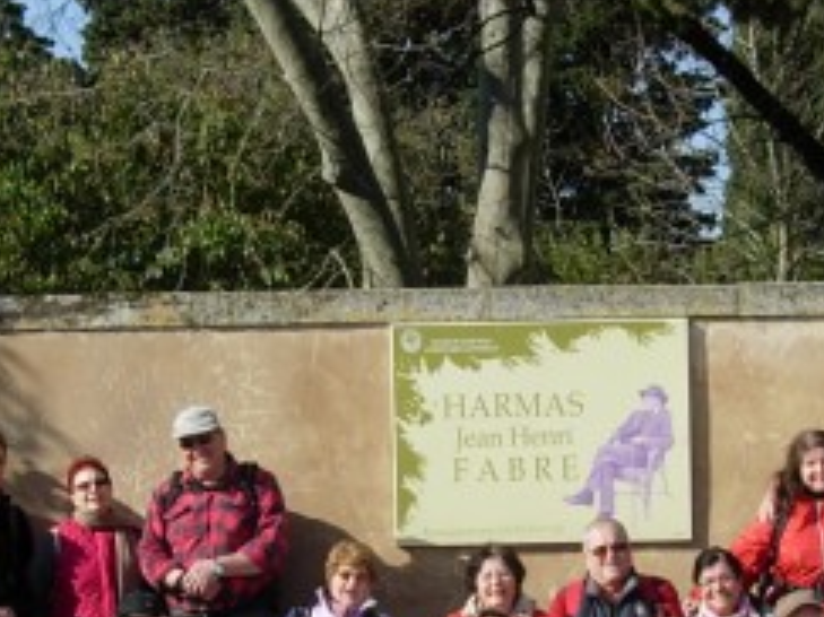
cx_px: 509
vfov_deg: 14.6
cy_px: 553
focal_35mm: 100
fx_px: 2379
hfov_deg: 19.6
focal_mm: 7.8
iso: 64
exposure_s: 1/527
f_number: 4.8
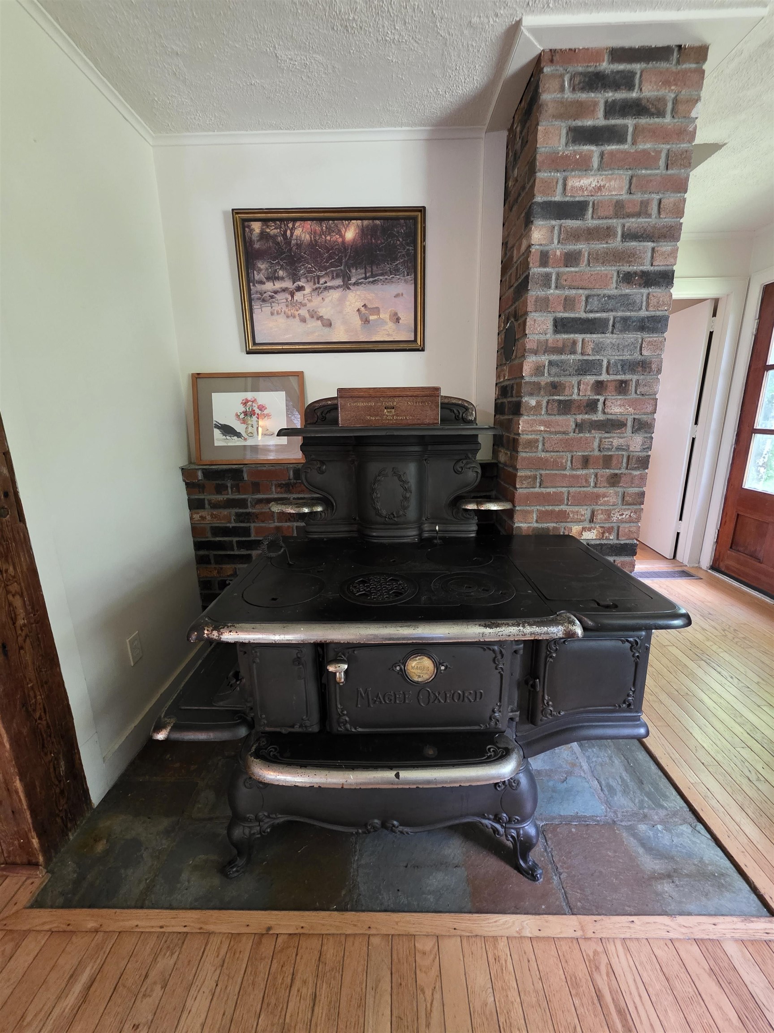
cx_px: 387
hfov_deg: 89.9
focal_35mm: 13
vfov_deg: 106.2
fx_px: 388
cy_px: 516
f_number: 1.9
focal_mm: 2.2
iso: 800
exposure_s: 1/60
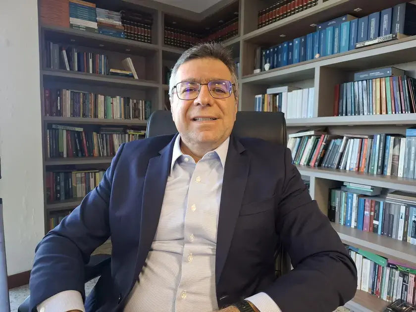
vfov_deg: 58.9
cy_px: 156
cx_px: 208
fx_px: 276
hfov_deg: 73.9
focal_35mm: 23
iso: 320
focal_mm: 5.54
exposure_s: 1/40
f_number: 1.8
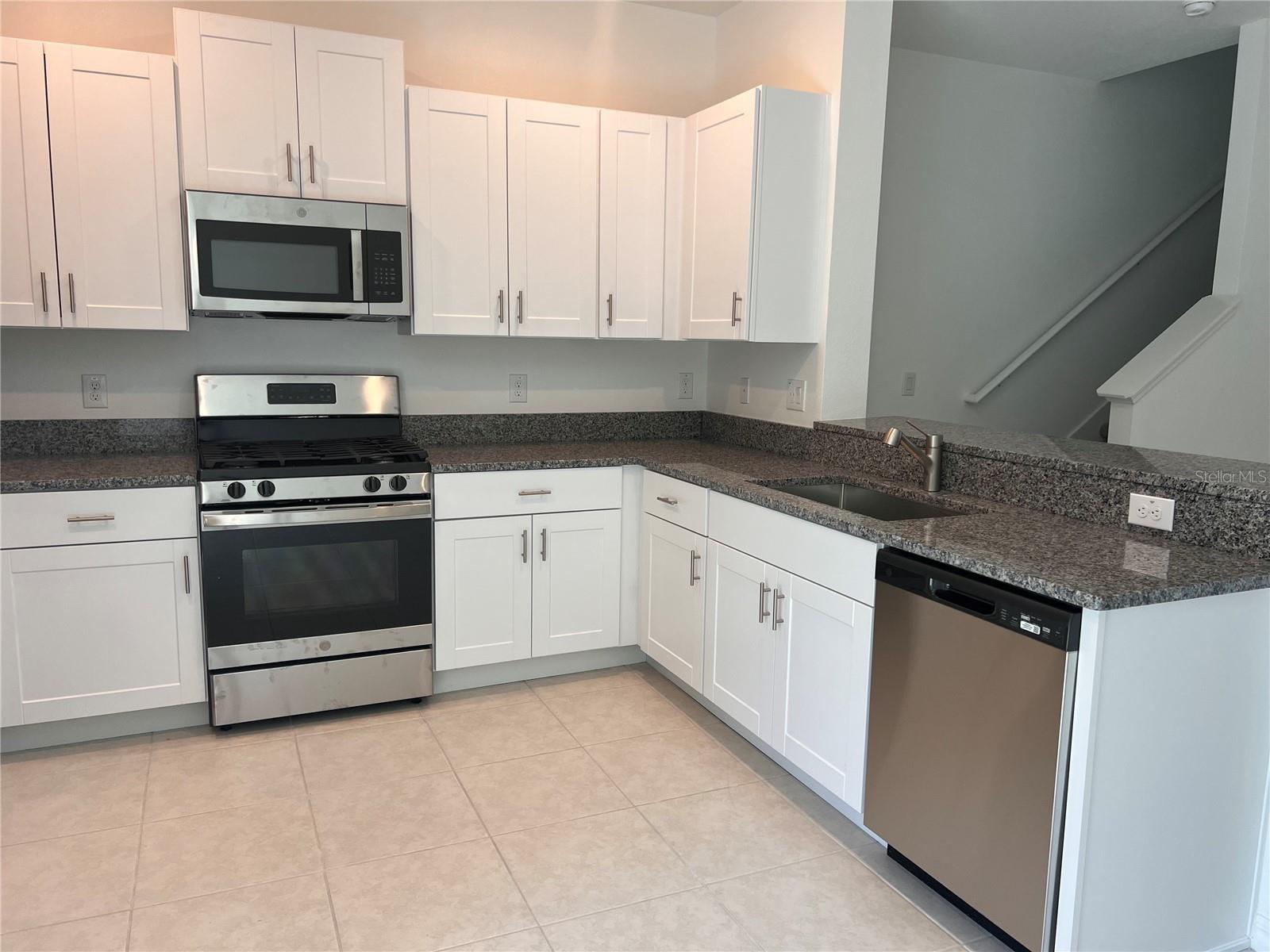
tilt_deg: -9.3
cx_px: 635
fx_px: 954
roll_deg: -1.7
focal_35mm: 26
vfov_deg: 53.1
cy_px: 476
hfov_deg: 67.3
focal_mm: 5.7
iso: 64
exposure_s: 1/120
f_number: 1.5
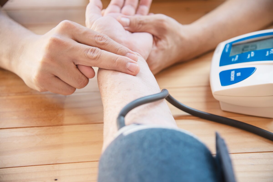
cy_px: 91
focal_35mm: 75
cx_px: 136
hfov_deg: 27.0
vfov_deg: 18.2
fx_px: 569
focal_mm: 75
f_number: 4
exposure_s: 1/160
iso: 200
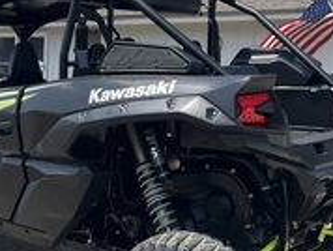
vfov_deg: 22.5
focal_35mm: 65
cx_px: 118
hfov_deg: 29.6
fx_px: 626
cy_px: 172
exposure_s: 1/1121
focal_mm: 3
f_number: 1.8
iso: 25
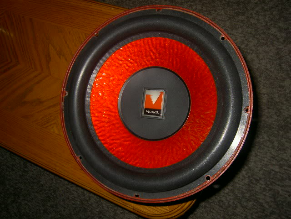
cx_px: 146
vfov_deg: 41.8
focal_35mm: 34
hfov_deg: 54.0
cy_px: 110
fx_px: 286
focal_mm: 5.6
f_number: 2.8
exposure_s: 1/60
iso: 100
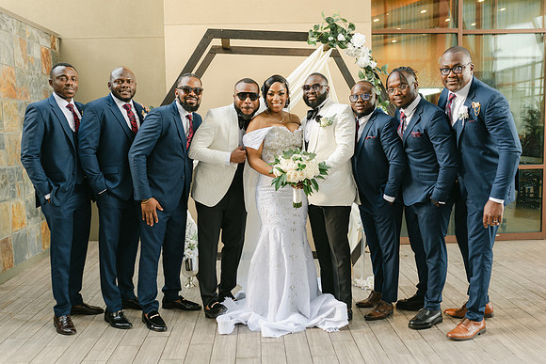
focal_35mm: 36
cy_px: 182
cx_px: 273
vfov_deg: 37.2
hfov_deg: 53.5
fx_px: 542
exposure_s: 1/125
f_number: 2.8
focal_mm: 35
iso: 450
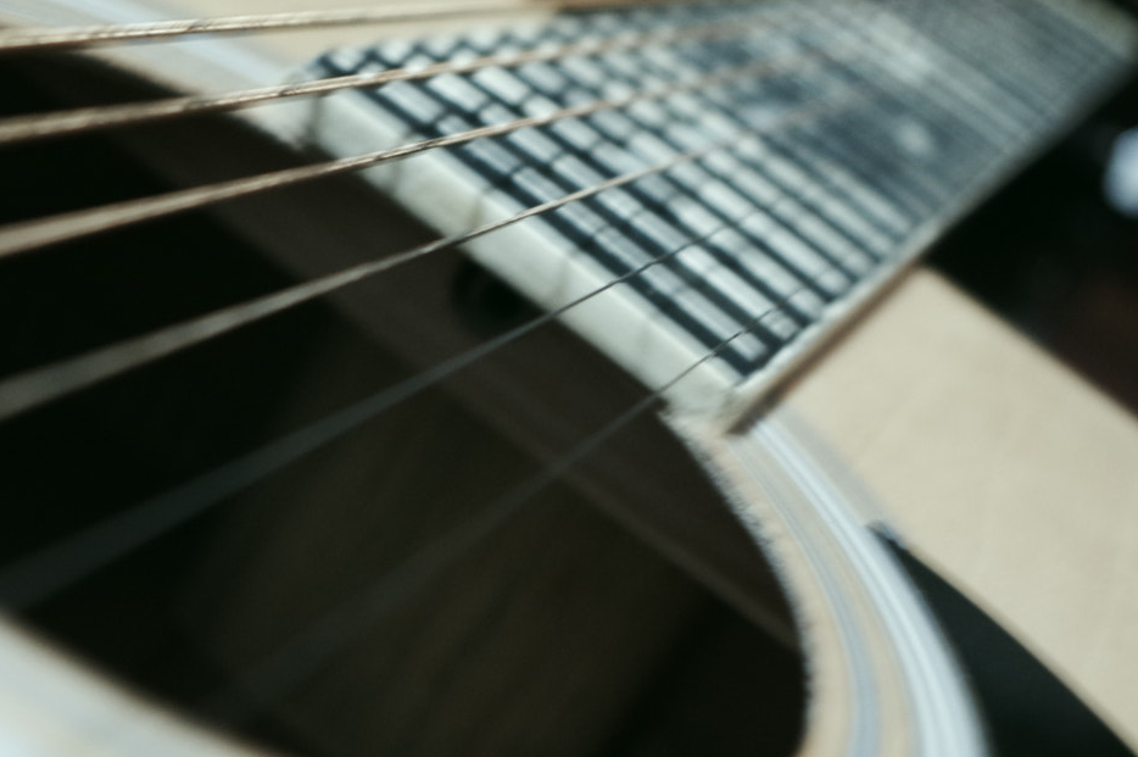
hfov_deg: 29.5
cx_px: 396
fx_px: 2148
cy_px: 227
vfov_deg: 19.9
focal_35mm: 68
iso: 2000
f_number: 4
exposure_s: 1/5
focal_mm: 21.25
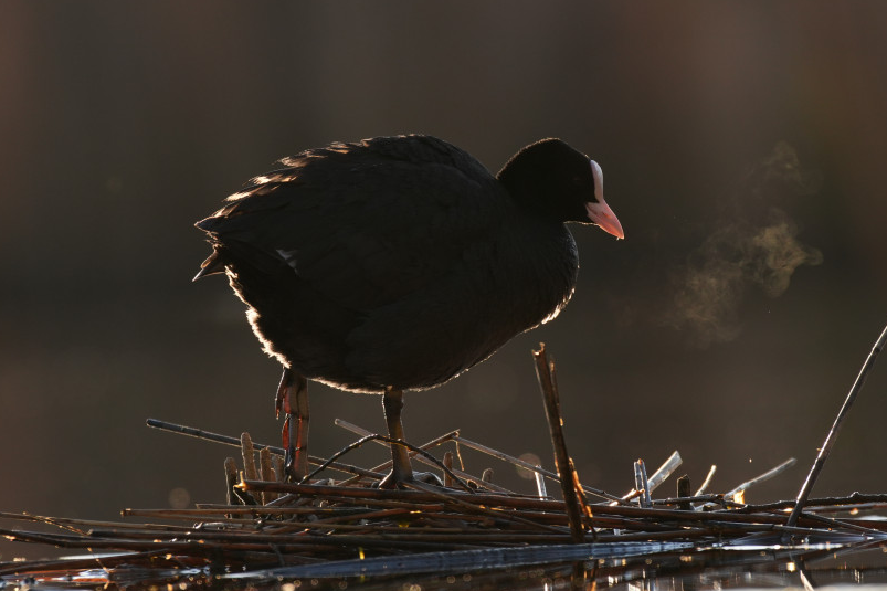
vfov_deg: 1.7
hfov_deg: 2.6
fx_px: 19558
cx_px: 474
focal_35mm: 794
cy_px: 253
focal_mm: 400
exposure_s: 1/500
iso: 400
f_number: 5.6
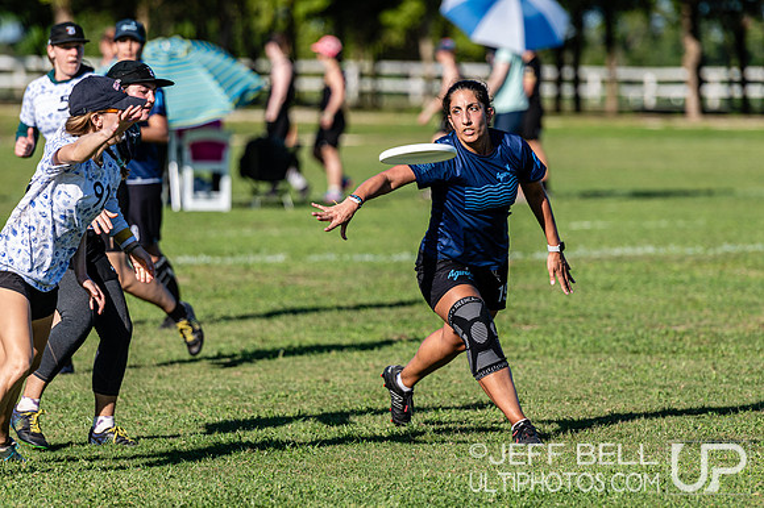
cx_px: 382
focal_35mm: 300
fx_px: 6363
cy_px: 254
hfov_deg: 6.9
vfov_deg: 4.6
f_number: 3.2
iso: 100
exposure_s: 1/1250
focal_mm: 200
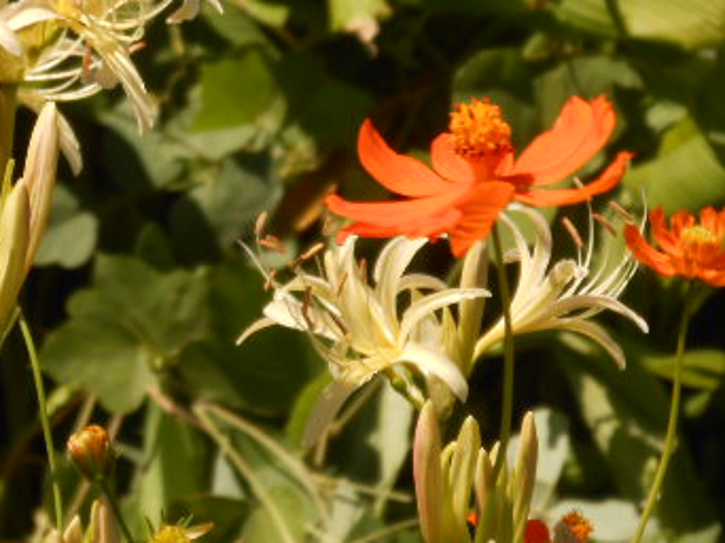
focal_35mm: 292
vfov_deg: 5.1
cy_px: 45
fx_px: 6111
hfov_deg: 6.8
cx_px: 176
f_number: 6.5
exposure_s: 1/320
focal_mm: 27.6
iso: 80
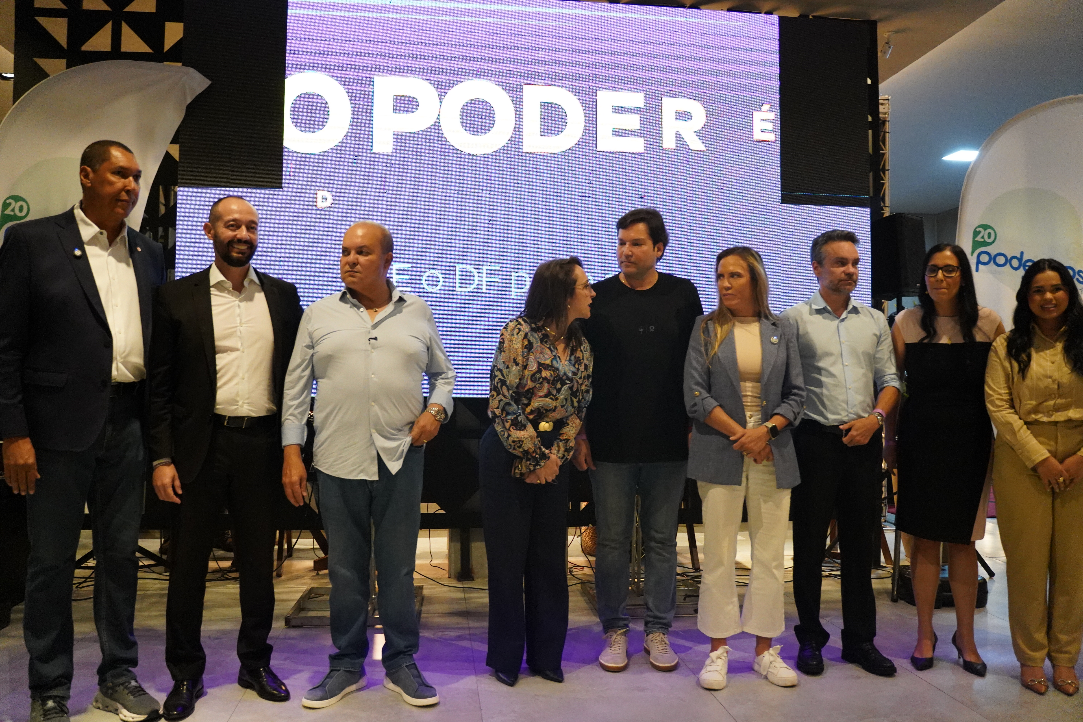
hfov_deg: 65.5
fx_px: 842
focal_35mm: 28
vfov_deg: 46.4
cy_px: 361
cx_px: 542
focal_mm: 28
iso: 8000
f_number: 2.8
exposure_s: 1/250
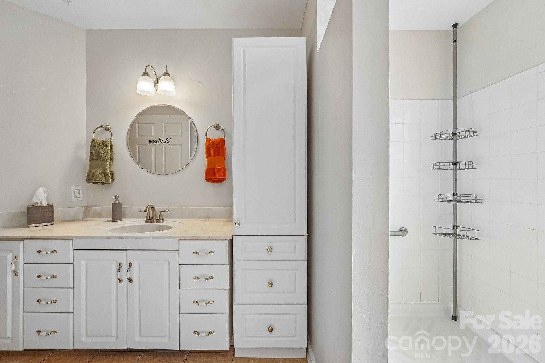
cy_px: 182
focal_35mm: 15
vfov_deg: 77.3
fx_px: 227
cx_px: 272
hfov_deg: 100.4
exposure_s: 1/30
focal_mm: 10
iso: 400
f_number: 8
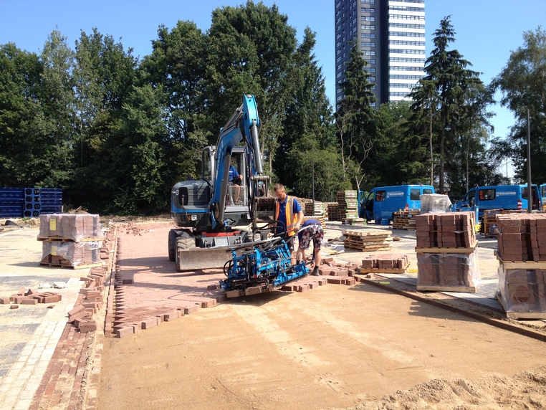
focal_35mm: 35
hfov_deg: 52.6
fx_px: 552
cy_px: 205
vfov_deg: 40.7
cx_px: 273
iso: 50
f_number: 2.4
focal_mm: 4.28
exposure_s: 1/756
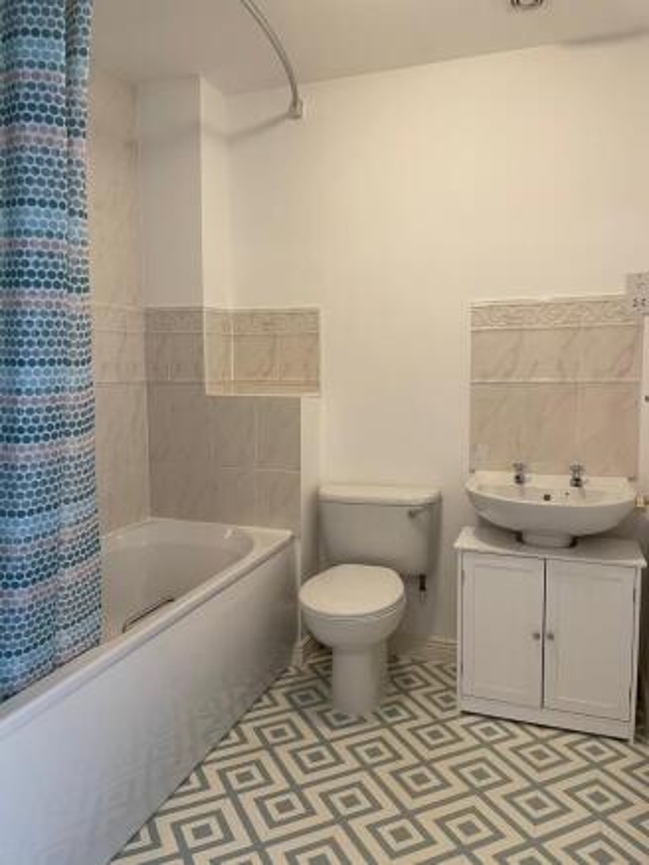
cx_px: 324
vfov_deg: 67.3
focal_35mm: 26
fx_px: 650
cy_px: 432
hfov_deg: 53.1
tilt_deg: -5.5
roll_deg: +0.0
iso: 125
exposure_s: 1/66
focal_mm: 4.2
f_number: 1.6
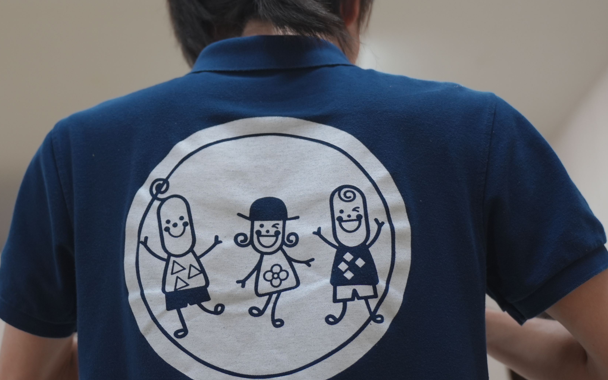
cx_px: 242
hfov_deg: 29.7
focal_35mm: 69
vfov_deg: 18.8
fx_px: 1143
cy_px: 97
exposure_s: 1/200
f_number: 2.8
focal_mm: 32
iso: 640
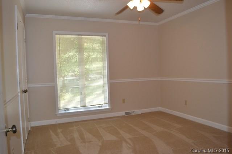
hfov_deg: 67.4
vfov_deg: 48.0
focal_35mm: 27
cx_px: 116
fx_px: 174
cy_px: 77
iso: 400
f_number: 4
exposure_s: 1/100
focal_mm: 18
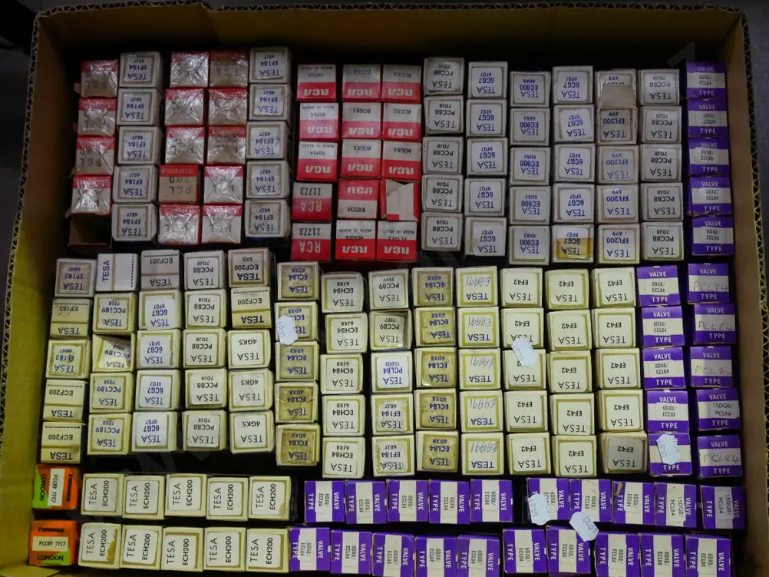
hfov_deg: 42.1
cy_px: 293
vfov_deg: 32.2
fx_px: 999
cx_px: 390
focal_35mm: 45
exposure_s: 1/60
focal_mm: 22
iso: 3200
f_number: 4.8
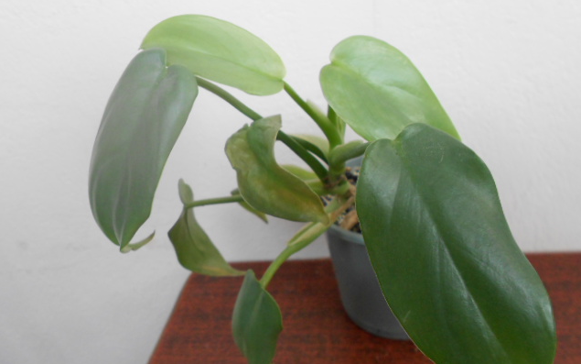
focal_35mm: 31
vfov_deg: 40.6
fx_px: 491
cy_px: 185
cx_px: 291
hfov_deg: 61.2
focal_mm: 5.3
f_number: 3.4
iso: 250
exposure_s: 1/30
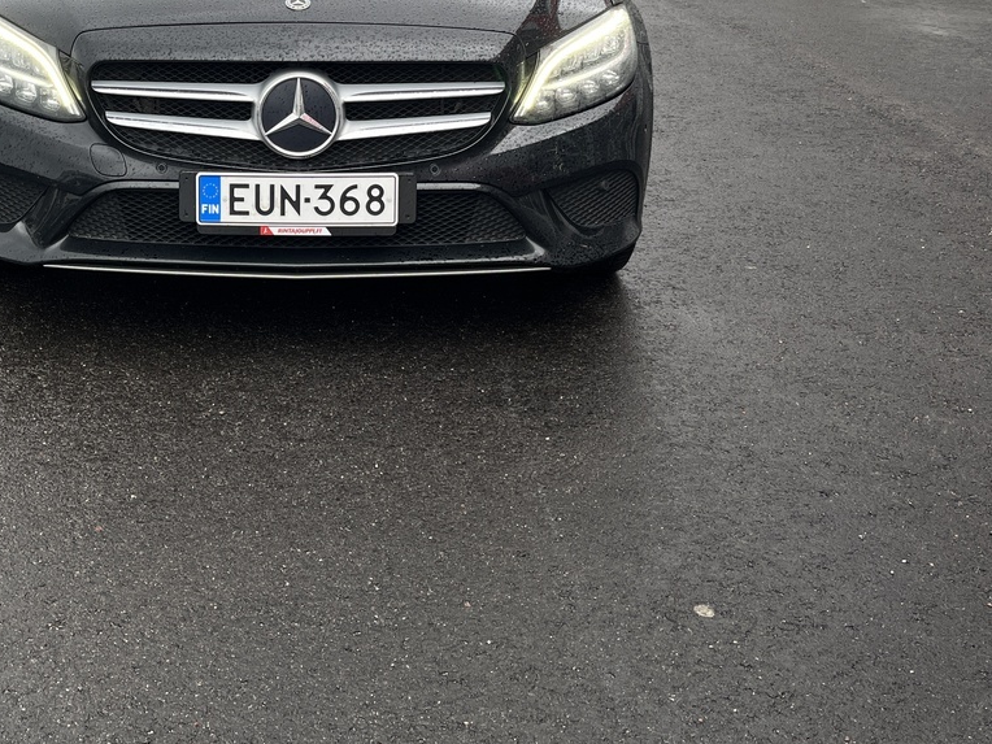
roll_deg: -2.6
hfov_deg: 38.0
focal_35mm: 49
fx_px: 1404
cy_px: 99
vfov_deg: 28.7
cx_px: 252
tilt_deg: -12.3
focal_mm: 5.1
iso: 40
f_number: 1.6
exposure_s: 1/198
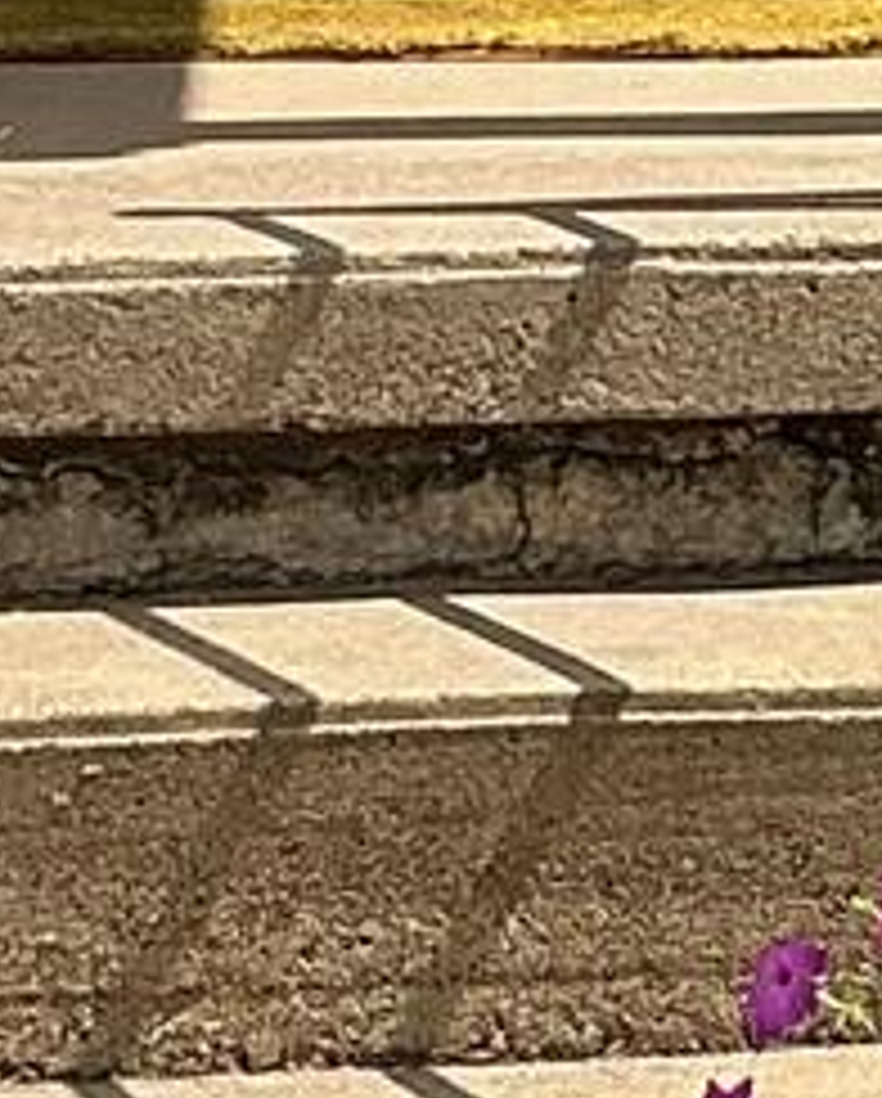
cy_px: -310
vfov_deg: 8.3
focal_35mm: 229
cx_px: 900
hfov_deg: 6.7
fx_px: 7454
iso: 25
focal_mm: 3
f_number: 1.8
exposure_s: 1/2320
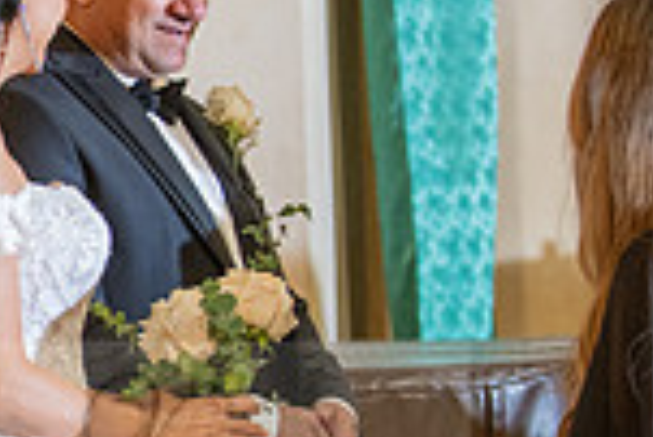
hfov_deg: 6.5
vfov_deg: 4.3
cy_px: 291
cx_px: -124
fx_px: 5755
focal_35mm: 317
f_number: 2.8
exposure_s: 1/100
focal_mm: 70
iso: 1000
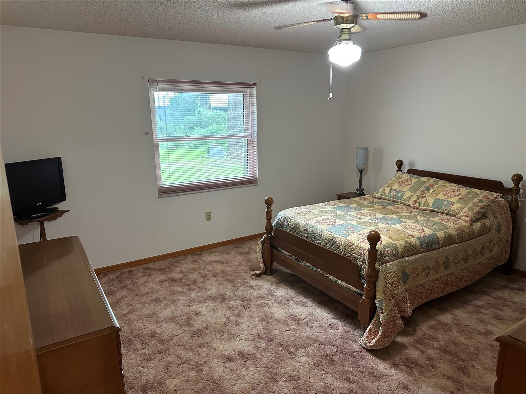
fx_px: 365
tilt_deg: -12.3
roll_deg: +0.8
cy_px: 197
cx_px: 263
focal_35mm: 24
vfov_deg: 56.8
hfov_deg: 71.6
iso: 500
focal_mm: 6.86
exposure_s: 1/60
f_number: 1.78
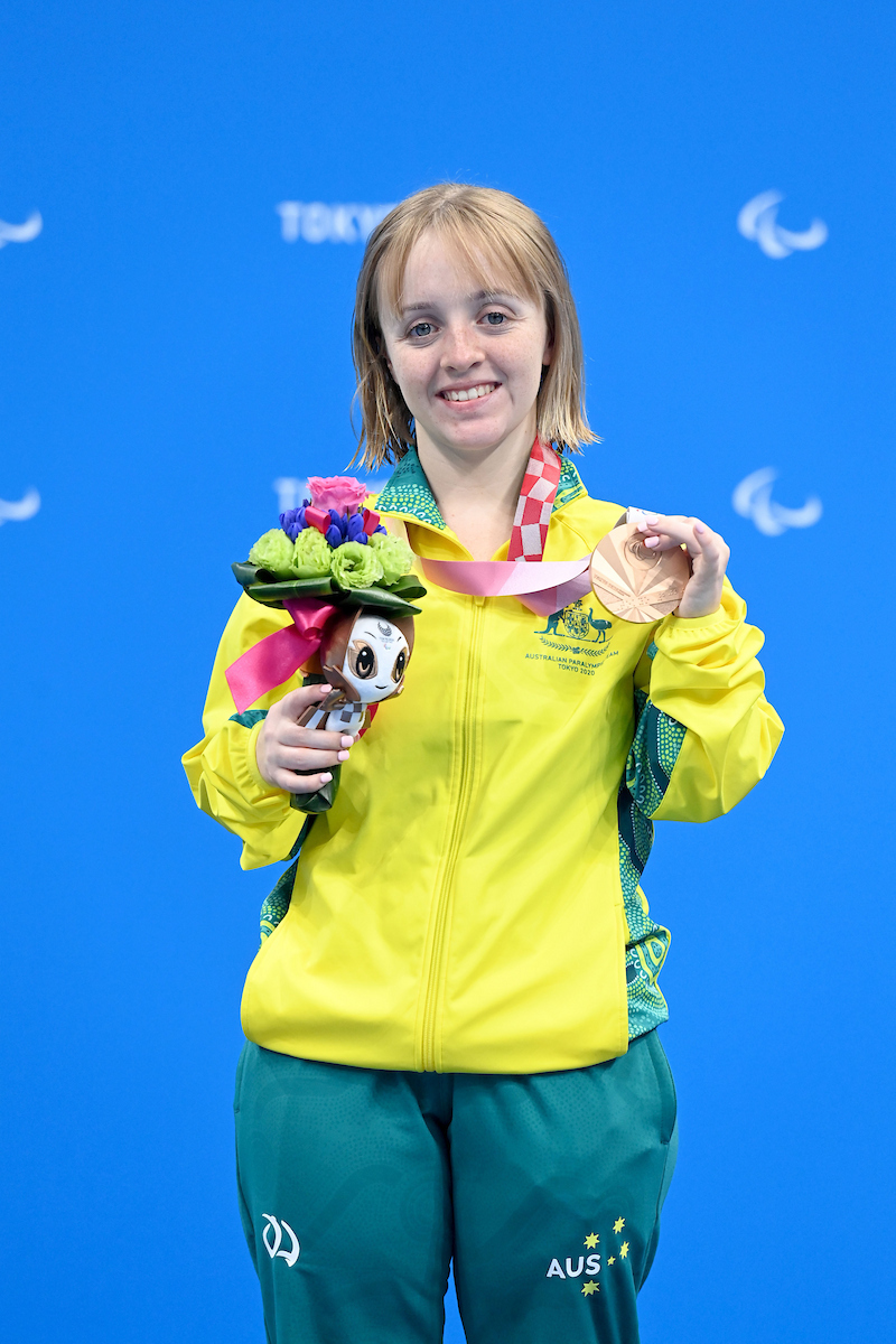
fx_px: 6719
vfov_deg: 11.4
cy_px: 672
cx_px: 448
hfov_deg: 7.6
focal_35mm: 180
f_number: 4
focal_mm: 180
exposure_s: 1/2000
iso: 4000
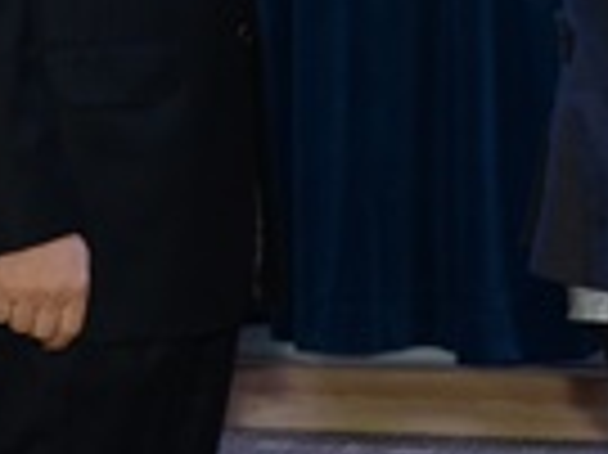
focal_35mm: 248
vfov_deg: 6.0
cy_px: 76
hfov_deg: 7.8
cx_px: 1081
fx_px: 4349
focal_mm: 29
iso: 500
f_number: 6.3
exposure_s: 1/60
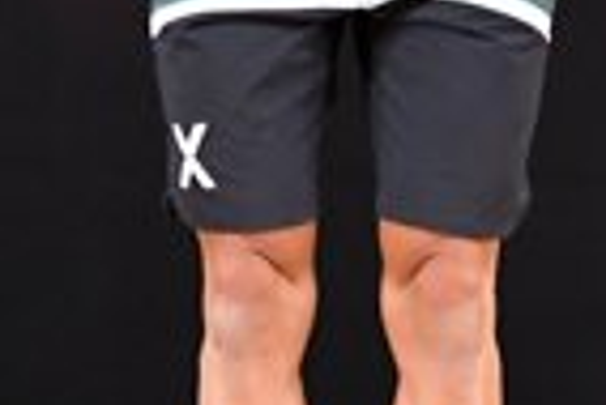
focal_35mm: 1225
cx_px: 250
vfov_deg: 1.1
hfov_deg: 1.7
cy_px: -141
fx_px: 20642
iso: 3200
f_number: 5.6
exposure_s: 1/400
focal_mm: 150
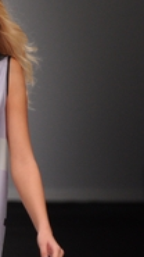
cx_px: -33
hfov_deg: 2.5
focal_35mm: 494
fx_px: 3355
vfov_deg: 4.4
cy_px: 242
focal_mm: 112
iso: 800
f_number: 3.2
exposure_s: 1/320
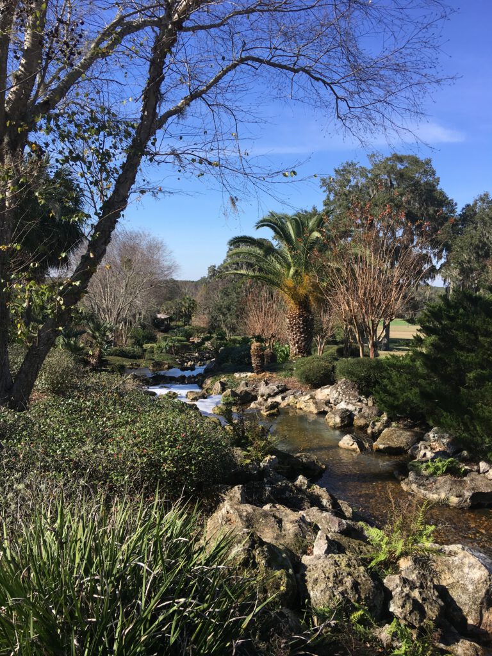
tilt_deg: -4.9
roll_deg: -1.2
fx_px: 550
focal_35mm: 29
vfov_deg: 61.7
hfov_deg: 48.2
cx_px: 246
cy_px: 328
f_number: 2.2
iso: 25
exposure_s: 1/938
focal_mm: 4.15
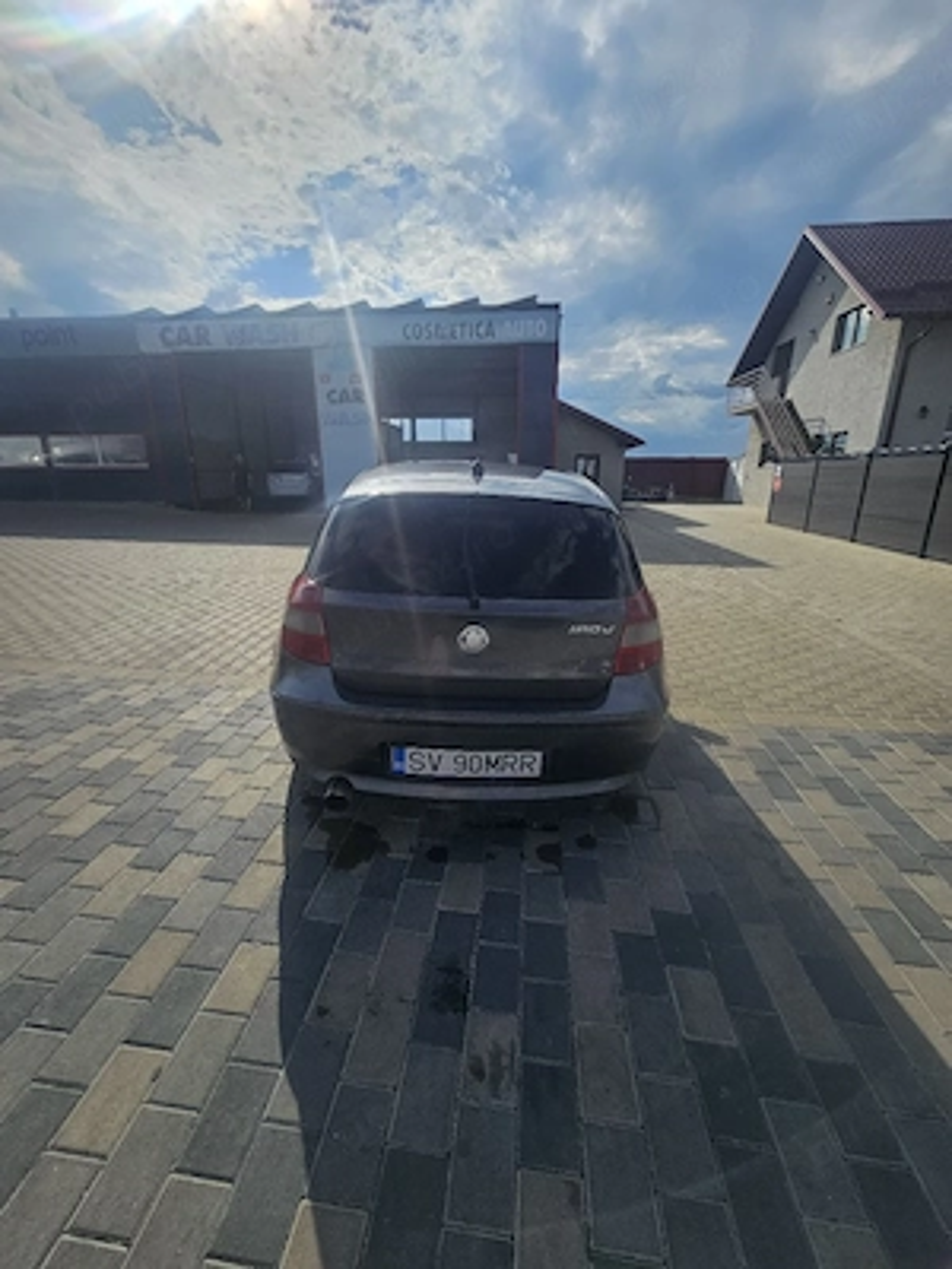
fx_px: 477
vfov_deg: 106.2
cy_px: 634
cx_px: 476
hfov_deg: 89.9
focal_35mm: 13
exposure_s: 1/5000
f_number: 2.2
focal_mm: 2.2
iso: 50
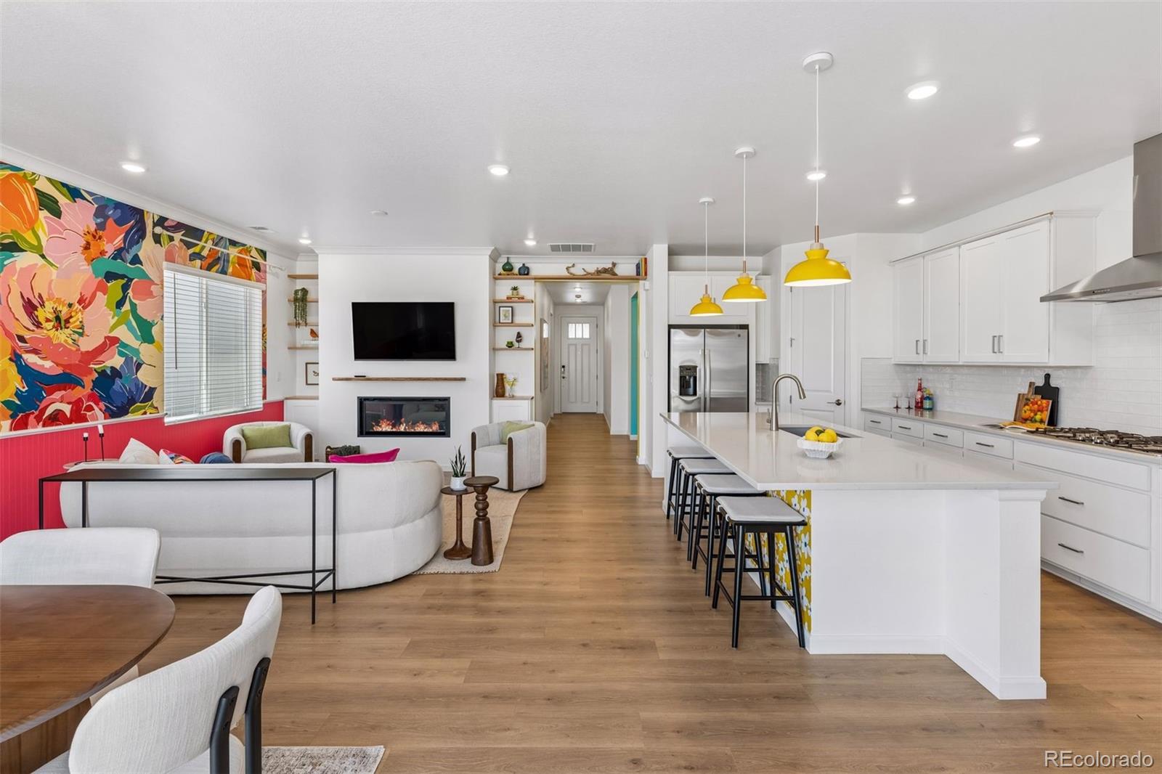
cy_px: 387
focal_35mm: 17
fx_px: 549
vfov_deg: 70.4
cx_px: 581
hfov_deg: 93.3
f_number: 9
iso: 400
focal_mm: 17
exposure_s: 1/60
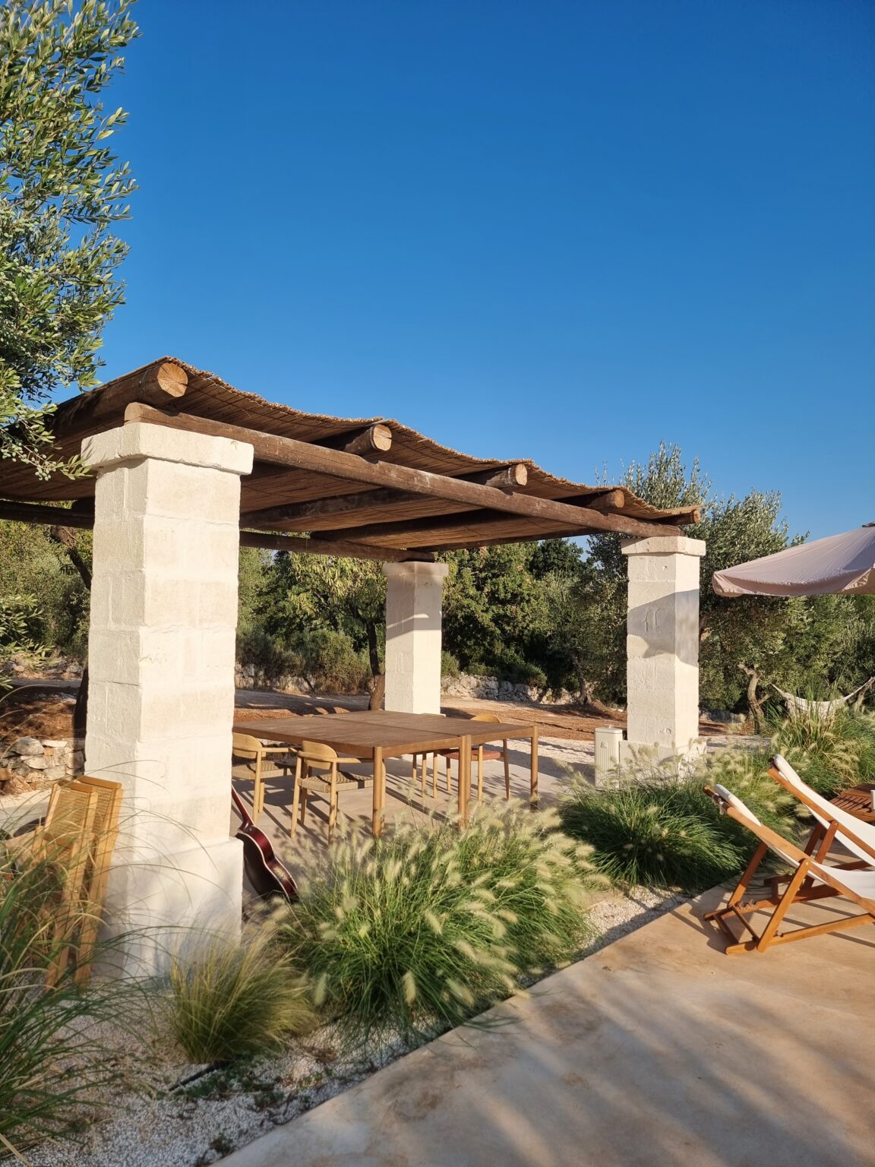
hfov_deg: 56.8
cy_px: 584
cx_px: 438
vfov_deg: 71.6
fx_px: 809
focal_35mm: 24
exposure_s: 1/1088
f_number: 1.8
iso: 50
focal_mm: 6.7
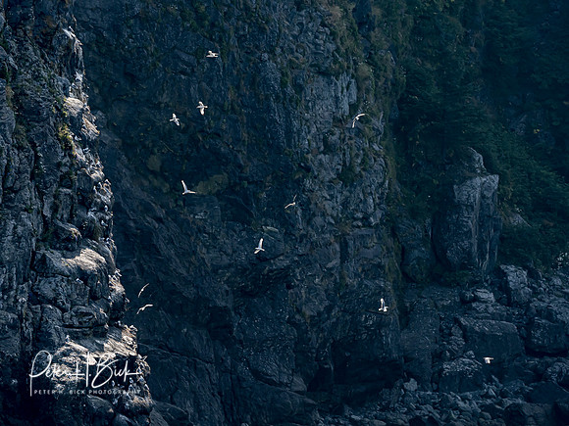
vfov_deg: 2.5
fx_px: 9879
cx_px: 284
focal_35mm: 601
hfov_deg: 3.3
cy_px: 213
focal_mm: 300
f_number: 5
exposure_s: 1/1000
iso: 250
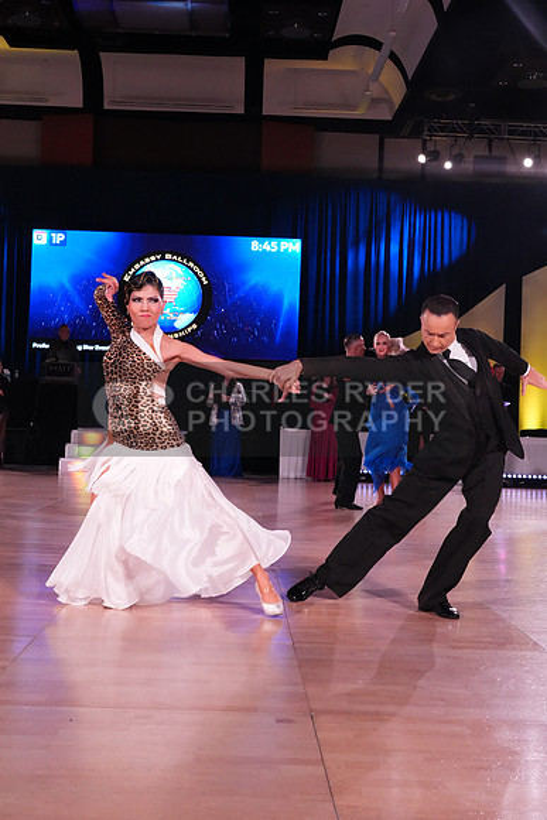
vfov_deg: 43.6
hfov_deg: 29.9
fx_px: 1025
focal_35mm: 45
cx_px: 274
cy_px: 410
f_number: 11
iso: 6400
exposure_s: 1/160
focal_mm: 45
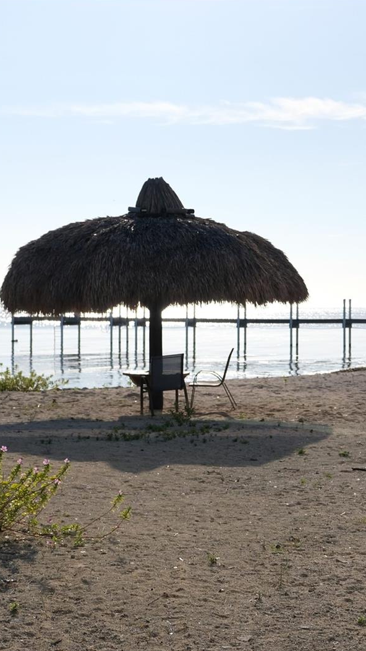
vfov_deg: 24.7
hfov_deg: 14.0
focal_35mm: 86
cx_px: 279
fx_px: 1483
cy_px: 326
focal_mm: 35.8
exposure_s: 1/4000
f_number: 3.6
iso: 200
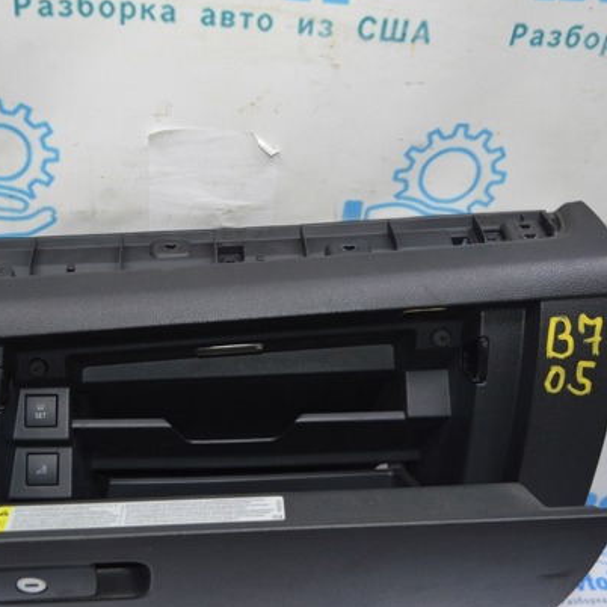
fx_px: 926
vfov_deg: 36.3
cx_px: 222
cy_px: 294
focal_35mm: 47
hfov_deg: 36.1
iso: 400
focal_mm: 23
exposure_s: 1/60
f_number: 4
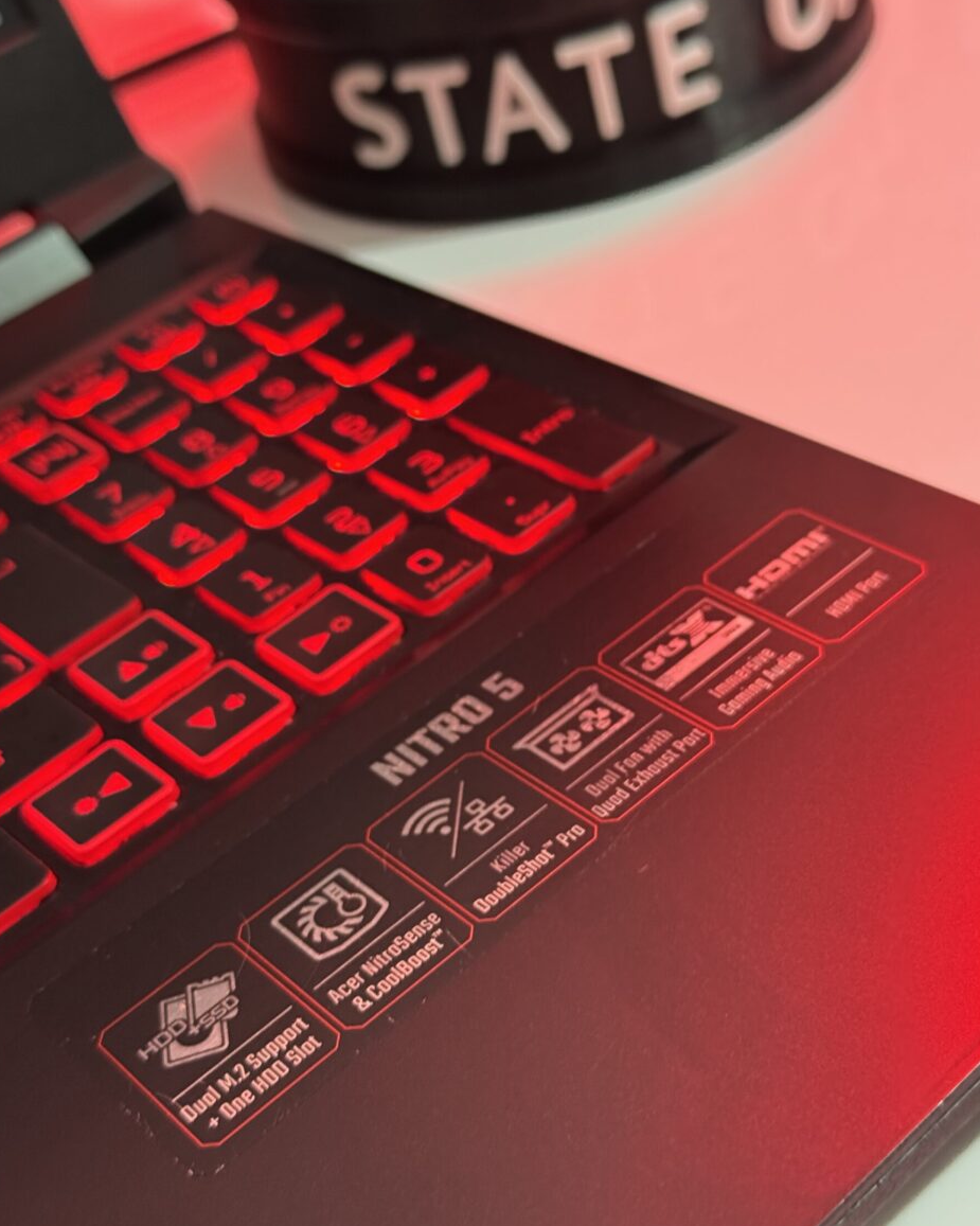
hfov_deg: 28.1
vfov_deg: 34.8
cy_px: 625
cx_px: 501
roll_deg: +14.5
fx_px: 1959
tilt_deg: -36.1
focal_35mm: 54
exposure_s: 1/38
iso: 500
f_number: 1.78
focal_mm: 6.76
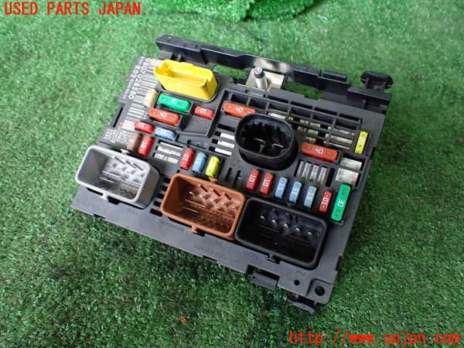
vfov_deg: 46.8
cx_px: 232
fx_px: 402
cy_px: 174
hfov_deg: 60.0
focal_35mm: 30
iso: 800
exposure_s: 1/100
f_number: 2.3
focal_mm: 5.4
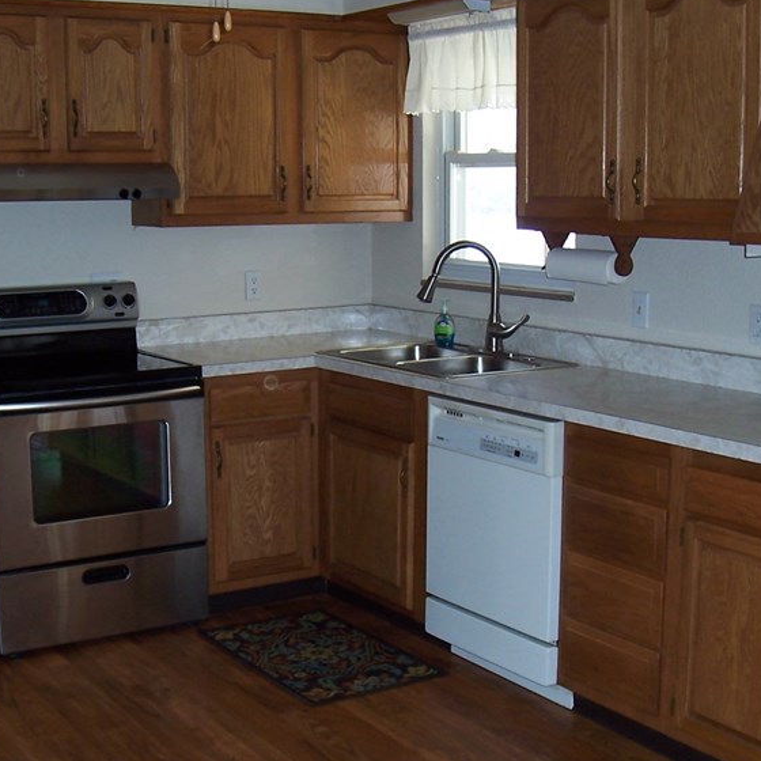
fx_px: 1368
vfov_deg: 31.0
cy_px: 447
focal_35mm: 55
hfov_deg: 31.1
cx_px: 332
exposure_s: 1/60
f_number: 2.7
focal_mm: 5.6
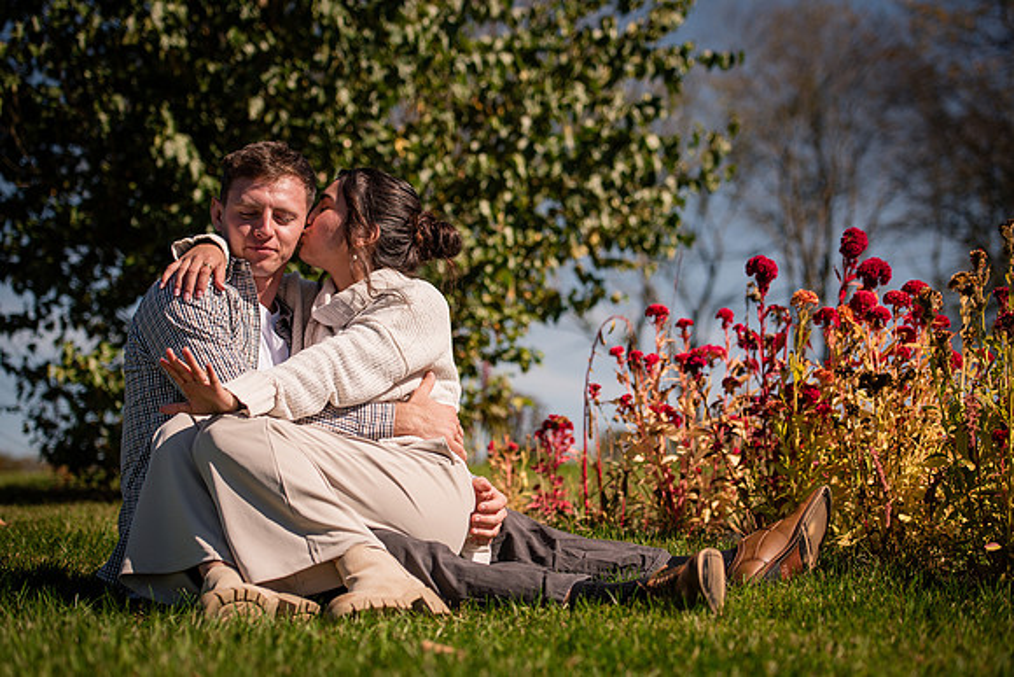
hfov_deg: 28.2
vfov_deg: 19.0
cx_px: 514
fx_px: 2018
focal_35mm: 72
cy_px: 339
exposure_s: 1/4000
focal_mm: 70
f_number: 3.2
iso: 100
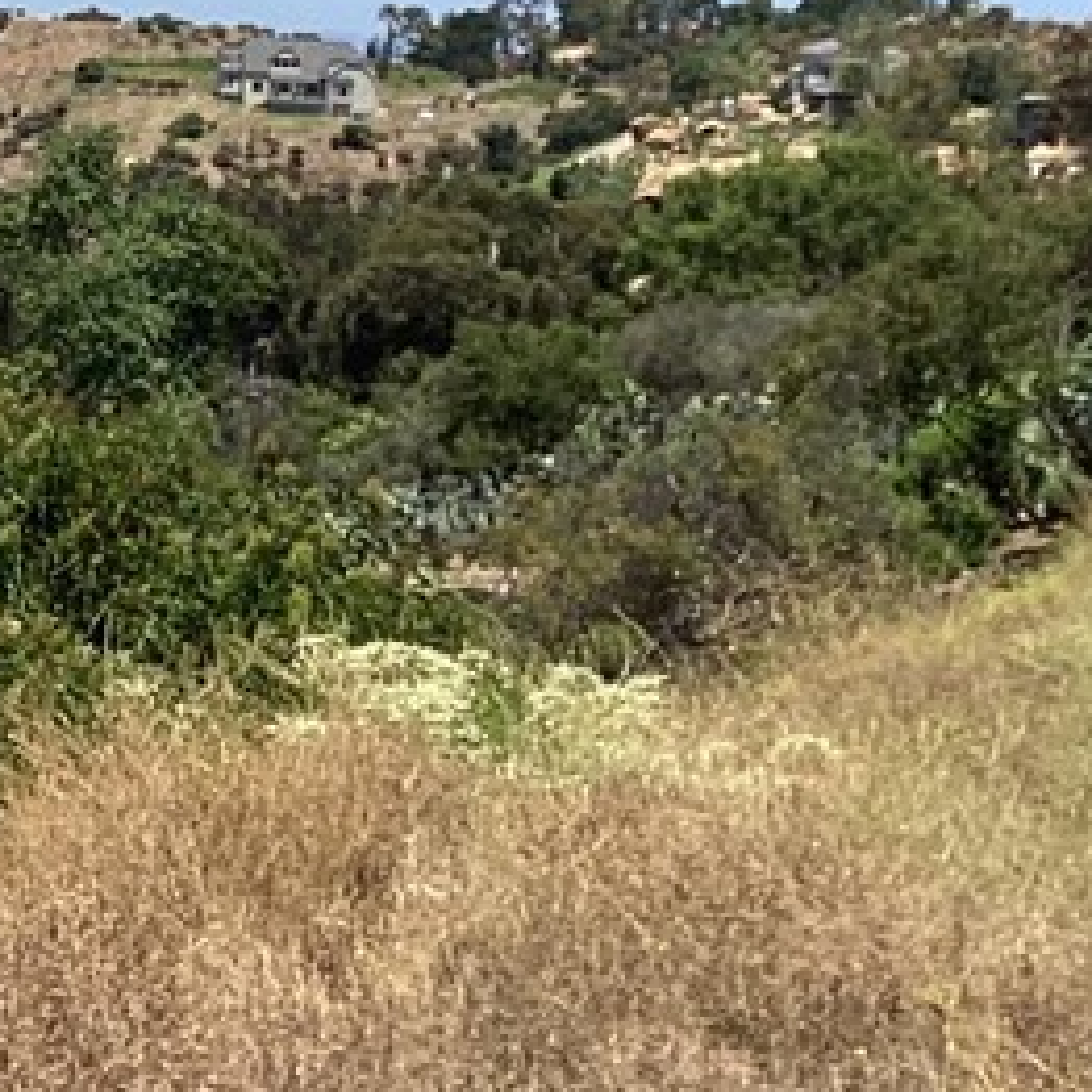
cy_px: -63
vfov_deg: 15.9
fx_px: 3819
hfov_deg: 14.7
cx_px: -734
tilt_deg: -0.1
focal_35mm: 107
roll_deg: -3.9
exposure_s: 1/1538
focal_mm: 3.3
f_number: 2.4
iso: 25
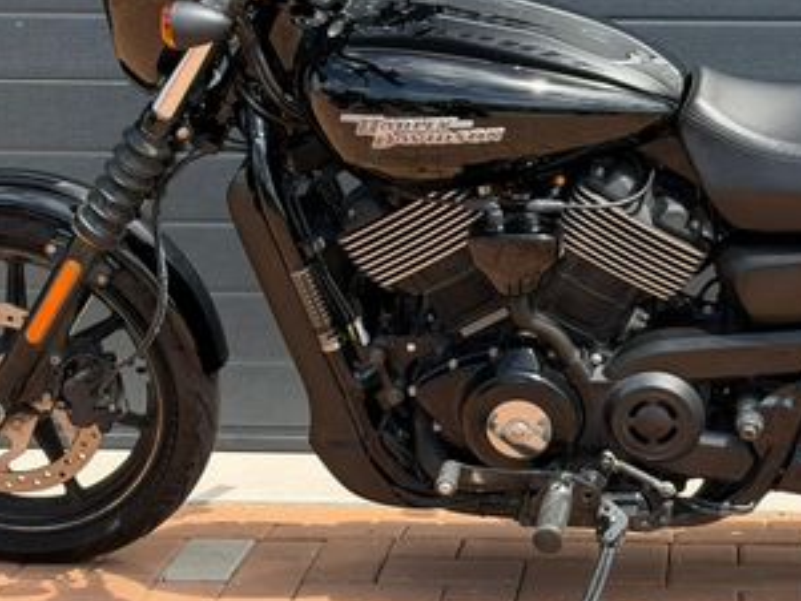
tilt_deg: -7.1
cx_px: 625
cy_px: 229
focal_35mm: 102
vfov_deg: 14.5
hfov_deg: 19.1
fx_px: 2361
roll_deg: -0.2
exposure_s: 1/2033
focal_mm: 6.76
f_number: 1.78
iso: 80
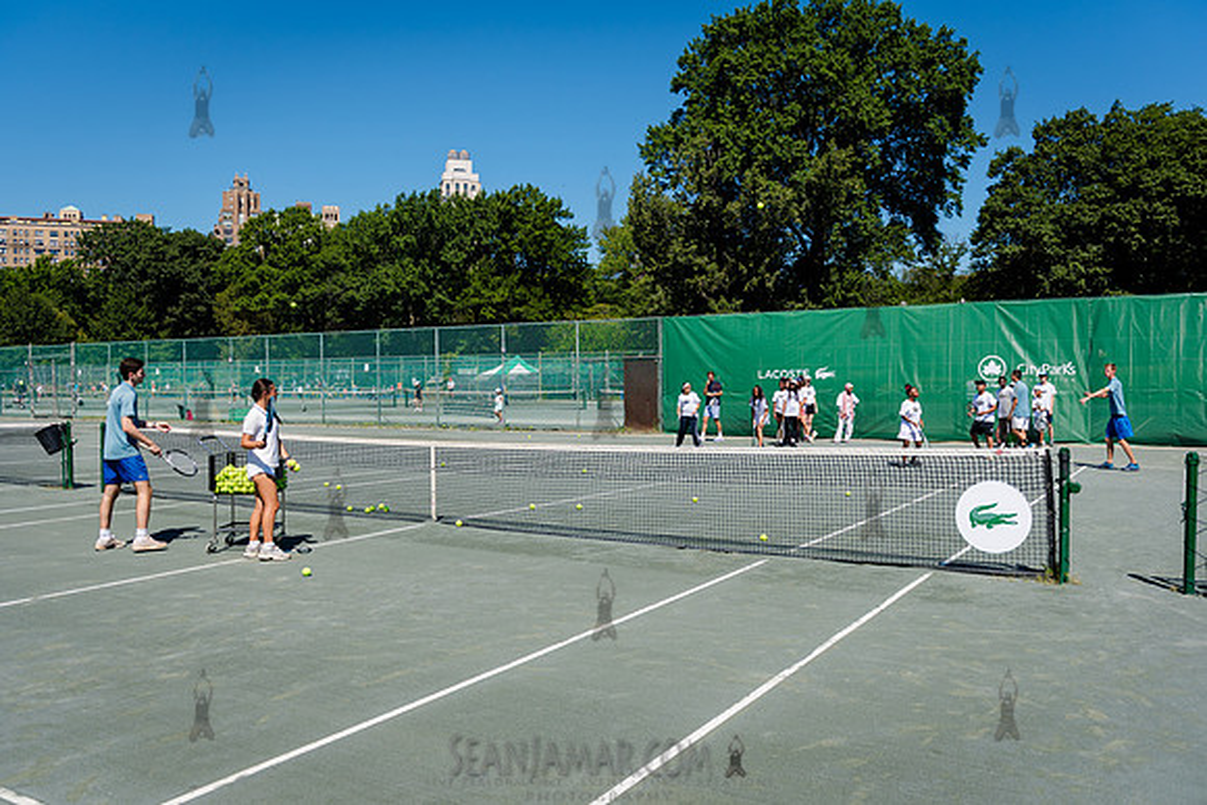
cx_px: 604
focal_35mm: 29
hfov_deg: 63.6
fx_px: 972
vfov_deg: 45.0
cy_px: 402
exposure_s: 1/2000
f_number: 3.5
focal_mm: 29
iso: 200
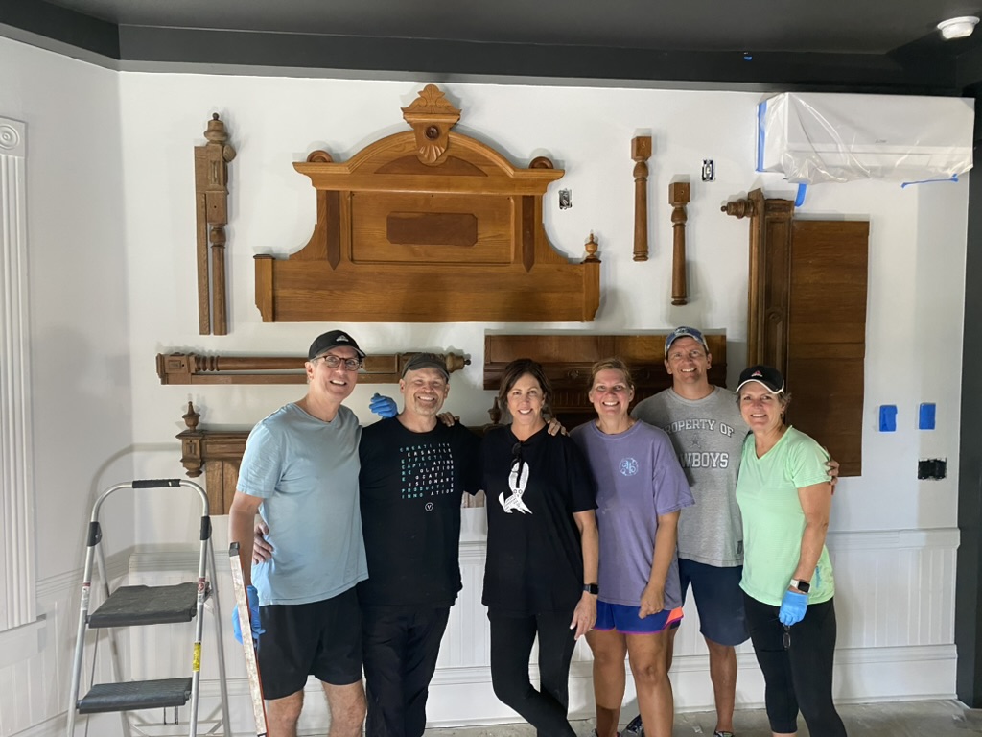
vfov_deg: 53.1
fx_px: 738
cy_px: 368
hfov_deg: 67.3
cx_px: 491
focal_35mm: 26
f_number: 1.8
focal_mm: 4.25
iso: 250
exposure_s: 1/60
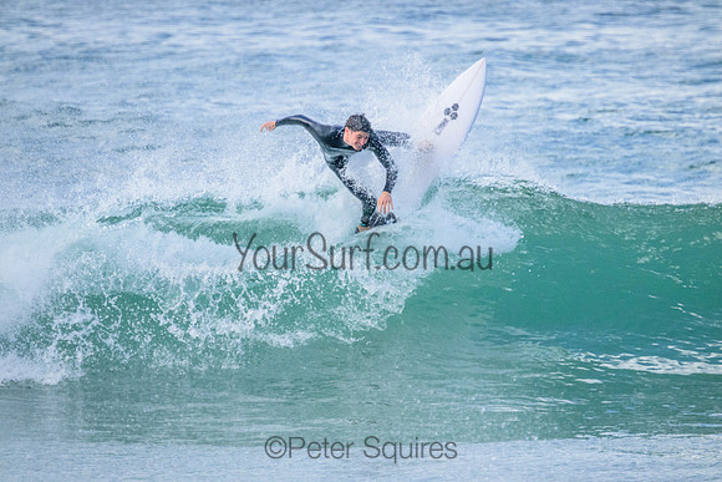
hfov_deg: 2.6
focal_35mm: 800
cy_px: 241
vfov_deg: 1.7
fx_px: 16047
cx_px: 361
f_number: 11
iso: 7200
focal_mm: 800
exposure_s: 1/1250
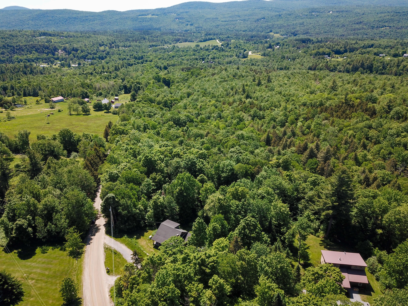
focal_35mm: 26
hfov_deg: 67.3
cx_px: 204
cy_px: 153
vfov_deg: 53.1
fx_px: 306
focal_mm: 4.73
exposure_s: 1/730
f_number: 2.2
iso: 100
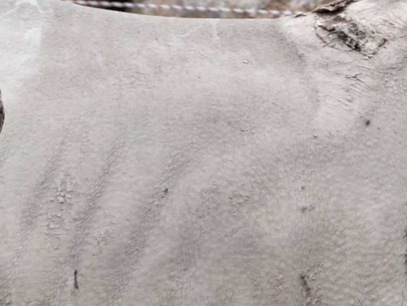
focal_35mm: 1102
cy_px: 587
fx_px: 12957
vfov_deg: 1.3
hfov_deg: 1.8
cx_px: 704
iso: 400
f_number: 5.6
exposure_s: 1/500
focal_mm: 135
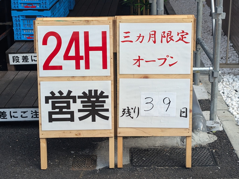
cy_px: 90
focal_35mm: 49
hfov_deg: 38.9
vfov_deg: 29.7
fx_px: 338
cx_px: 120
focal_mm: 6.9
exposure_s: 1/281
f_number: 1.68
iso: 27
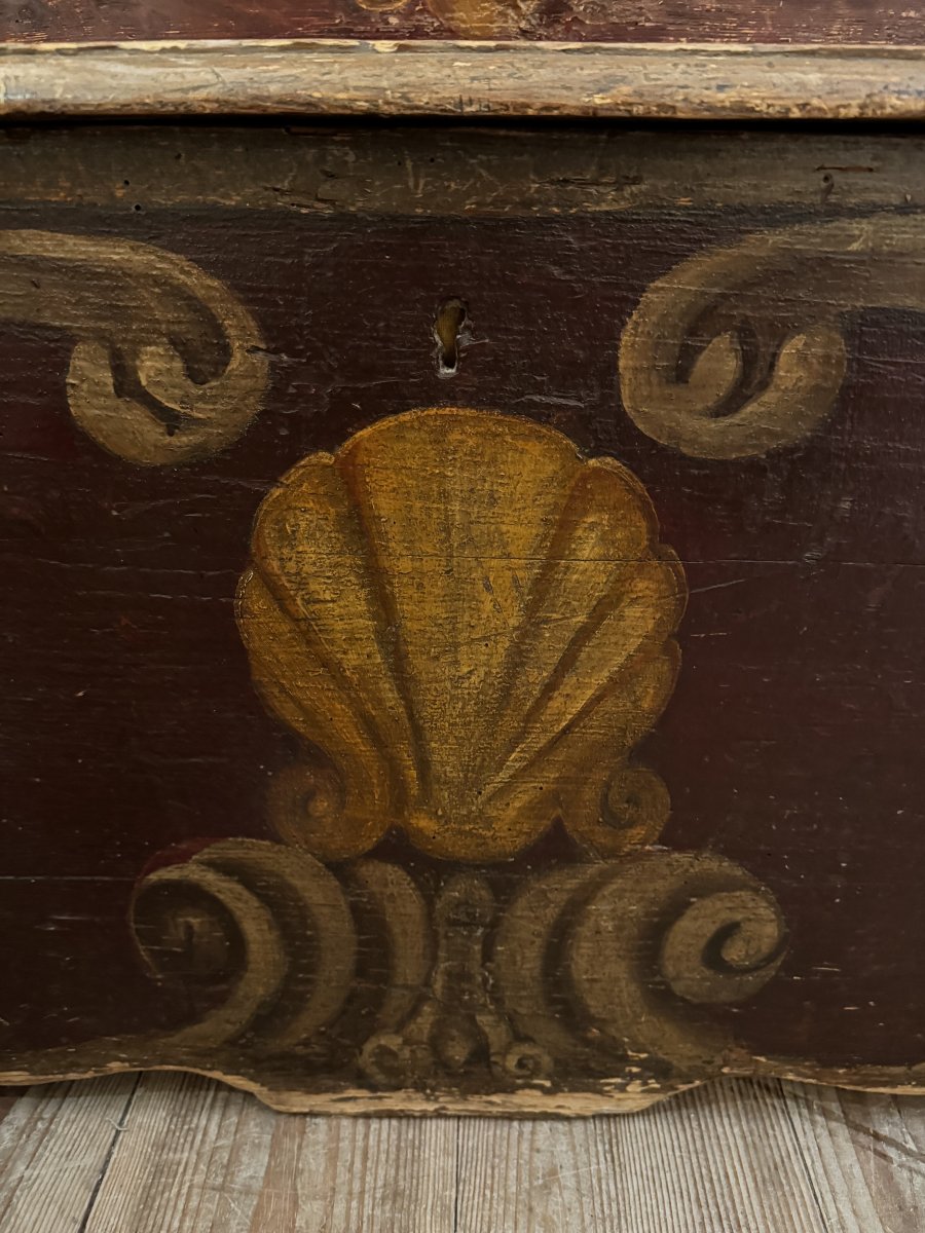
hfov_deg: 56.8
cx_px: 462
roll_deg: -0.2
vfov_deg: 71.6
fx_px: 855
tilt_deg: -26.4
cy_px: 616
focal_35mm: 24
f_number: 1.78
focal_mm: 6.76
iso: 800
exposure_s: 1/25
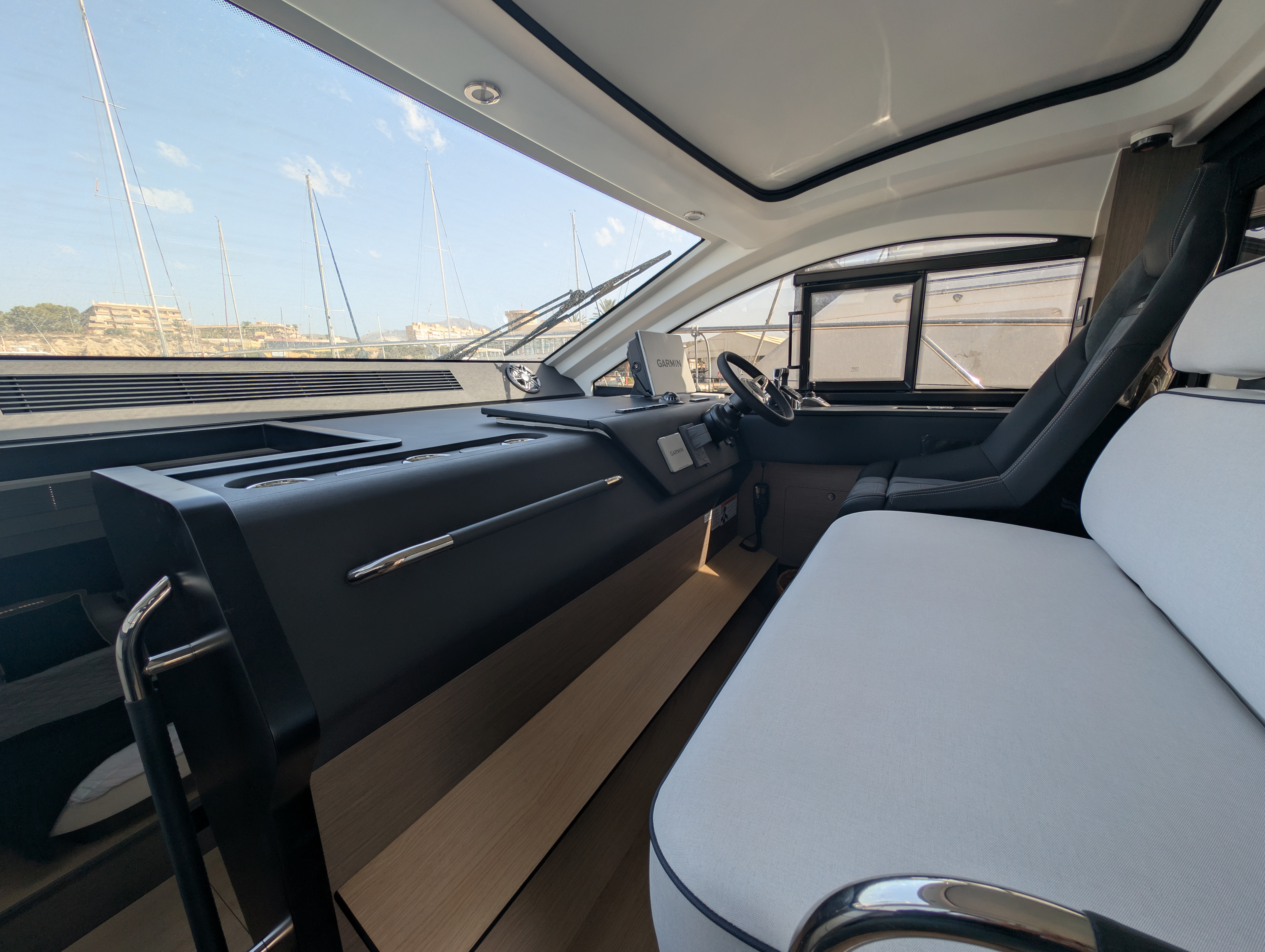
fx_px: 439
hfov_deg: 110.5
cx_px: 632
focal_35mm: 12
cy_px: 476
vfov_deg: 94.6
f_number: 1.95
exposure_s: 1/608
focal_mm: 2.23
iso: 40
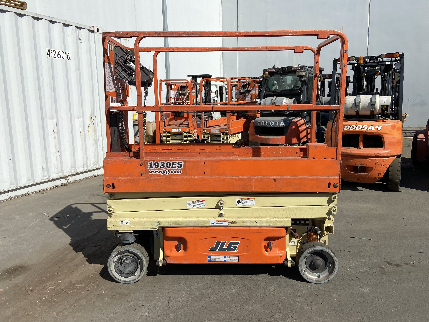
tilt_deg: -9.1
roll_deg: +2.3
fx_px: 322
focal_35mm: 26
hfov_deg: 67.3
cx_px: 214
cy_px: 161
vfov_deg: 53.1
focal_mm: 4.25
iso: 32
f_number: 1.8
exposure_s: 1/4115
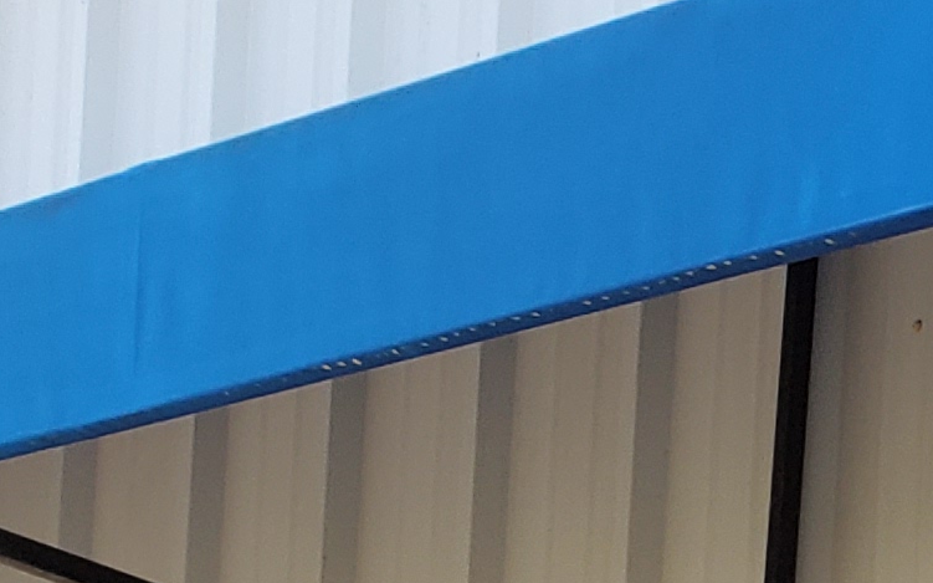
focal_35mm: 148
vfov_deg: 7.8
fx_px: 3762
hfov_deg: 11.7
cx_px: 2205
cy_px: 1692
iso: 50
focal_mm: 4.3
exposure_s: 1/227
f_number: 2.4
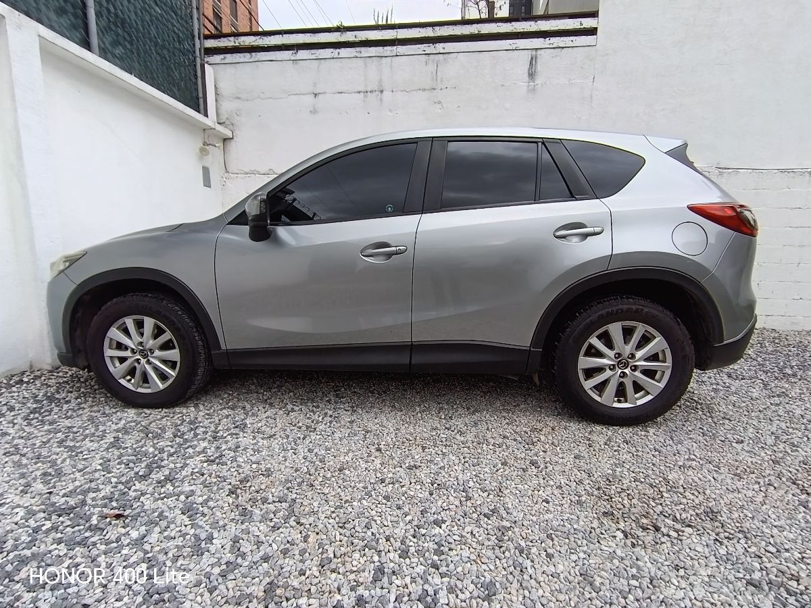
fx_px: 398
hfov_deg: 91.0
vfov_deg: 74.7
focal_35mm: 17
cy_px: 304
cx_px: 406
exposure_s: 1/300
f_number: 2.2
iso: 100
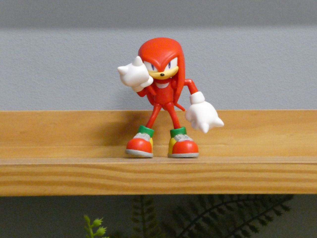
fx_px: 1236
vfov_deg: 11.0
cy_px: 119
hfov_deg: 14.6
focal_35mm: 135
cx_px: 158
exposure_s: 1/8
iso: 2500
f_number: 8
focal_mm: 24.2
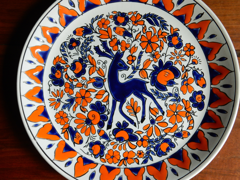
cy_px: 90
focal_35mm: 43
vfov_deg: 33.6
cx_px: 120
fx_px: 298
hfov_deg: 43.9
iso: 280
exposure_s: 1/50
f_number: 4.2
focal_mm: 7.6
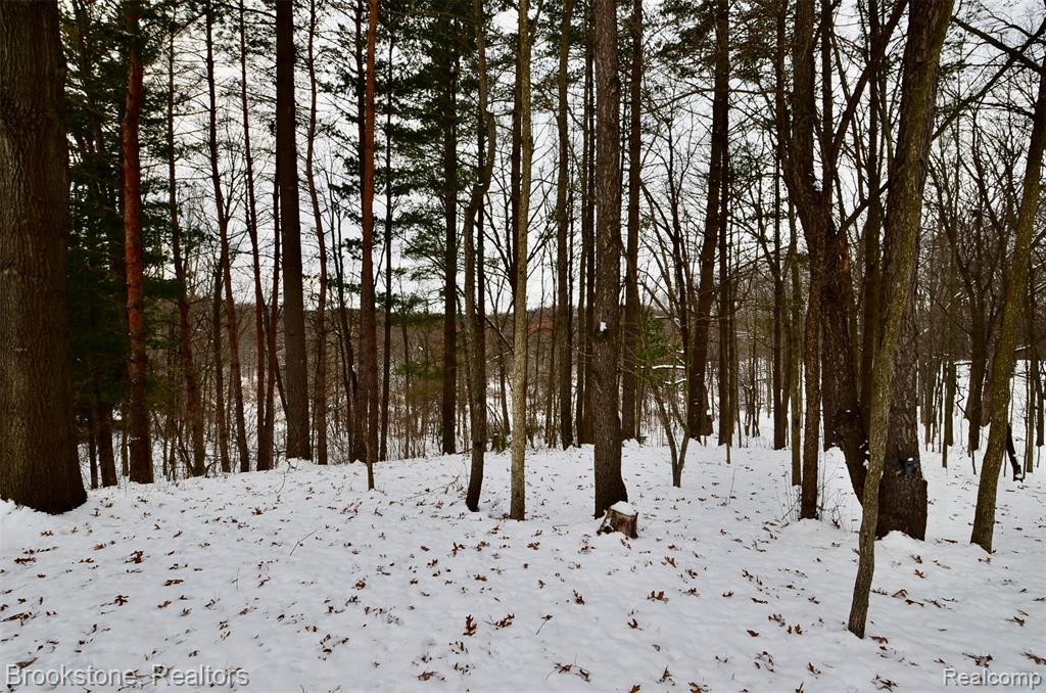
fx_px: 435
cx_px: 523
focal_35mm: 15
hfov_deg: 100.5
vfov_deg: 77.1
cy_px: 346
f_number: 11
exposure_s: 1/100
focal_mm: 10
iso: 200
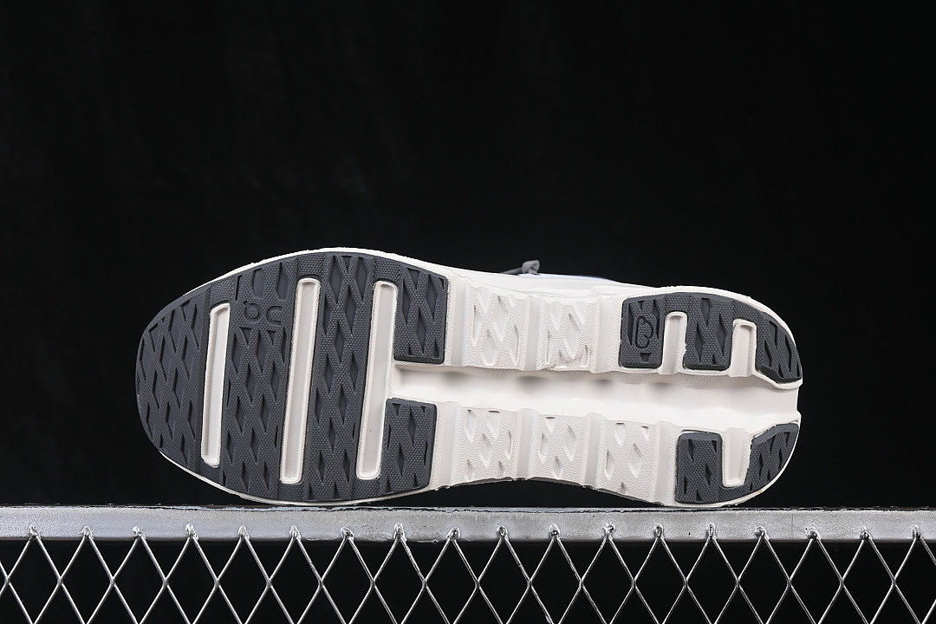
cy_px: 312
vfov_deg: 18.2
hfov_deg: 27.0
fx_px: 1950
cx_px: 468
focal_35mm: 75
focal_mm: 50
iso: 160
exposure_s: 1/80
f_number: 8
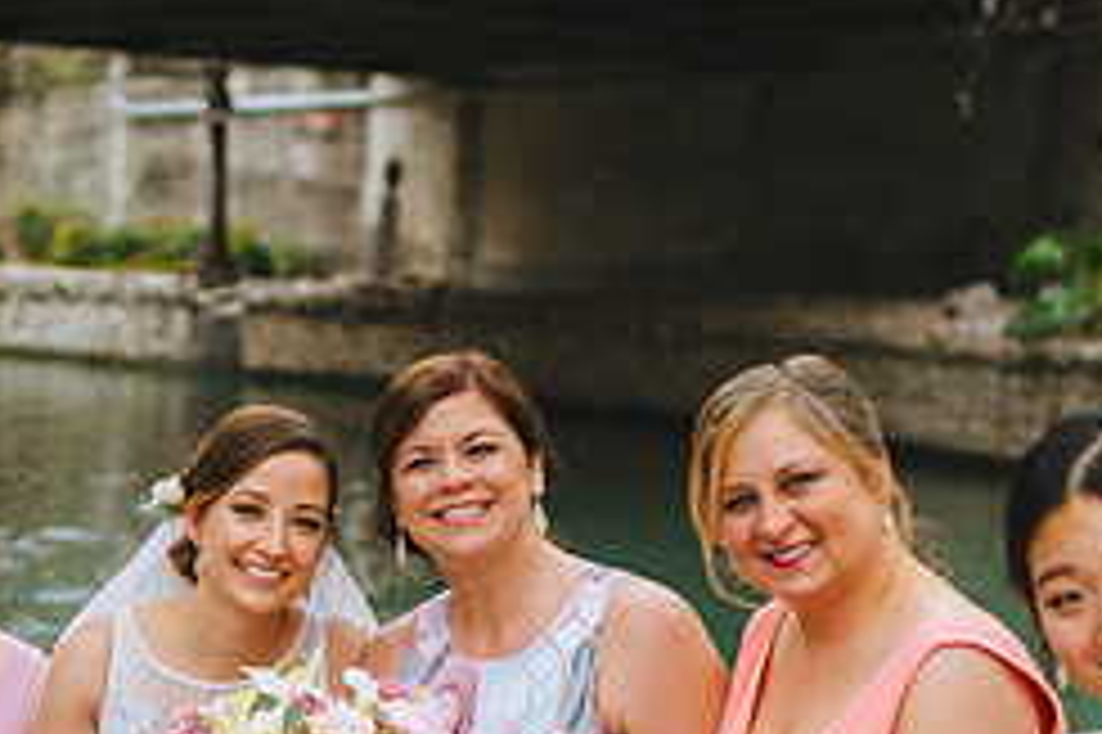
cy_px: 763
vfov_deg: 16.1
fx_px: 2539
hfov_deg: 23.9
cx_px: 135
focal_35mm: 83
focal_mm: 35
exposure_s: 1/4000
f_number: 2
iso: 100
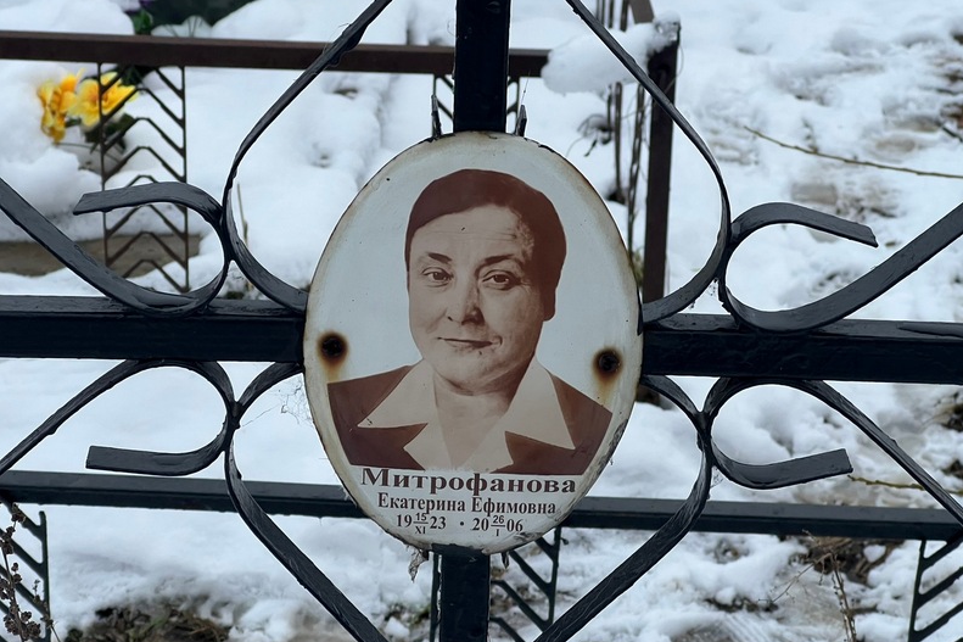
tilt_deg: -21.6
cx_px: 486
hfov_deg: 25.1
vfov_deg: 16.8
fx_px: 2166
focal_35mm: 81
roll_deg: -3.6
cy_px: 317
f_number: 2.8
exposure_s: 1/99
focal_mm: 9
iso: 125
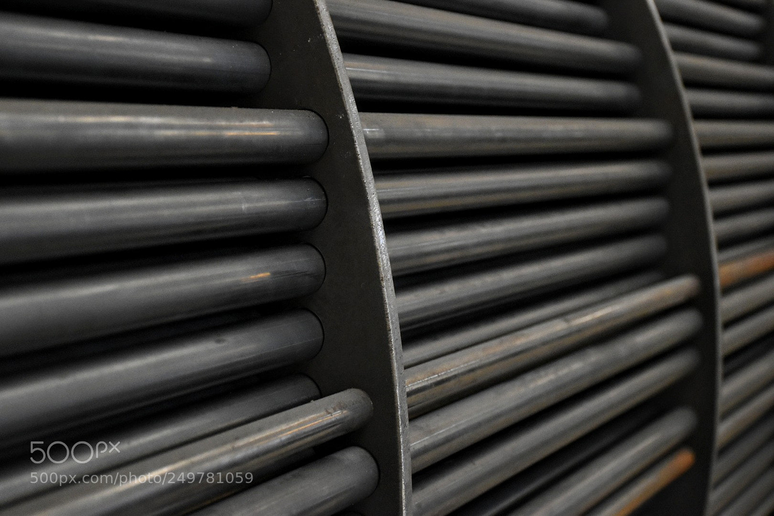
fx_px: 1548
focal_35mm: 72
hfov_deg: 28.1
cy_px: 258
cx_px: 387
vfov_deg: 18.9
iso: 3200
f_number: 5
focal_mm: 48
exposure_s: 1/200
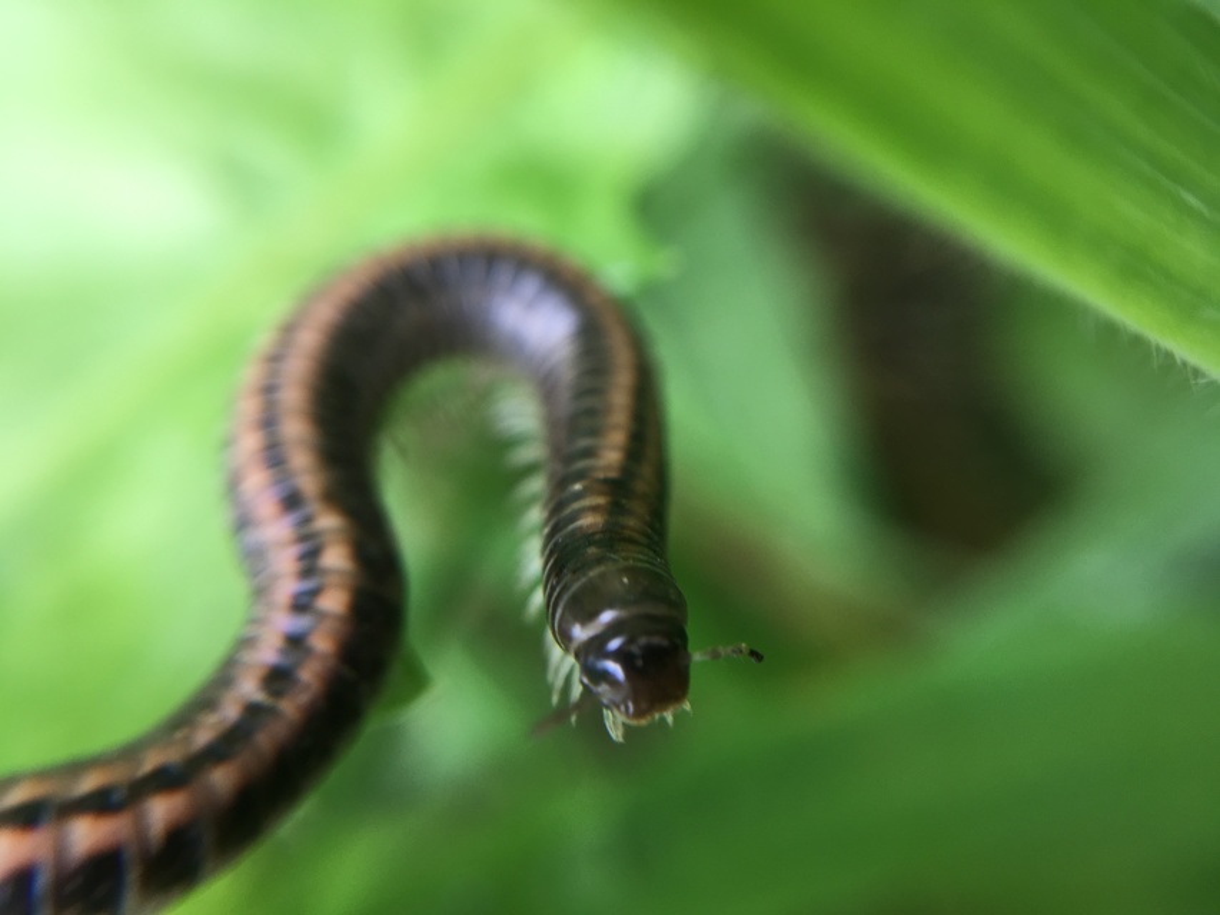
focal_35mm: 29
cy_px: 458
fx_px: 1022
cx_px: 610
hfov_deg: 61.7
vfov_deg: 48.2
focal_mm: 4.15
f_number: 2.2
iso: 40
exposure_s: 1/100
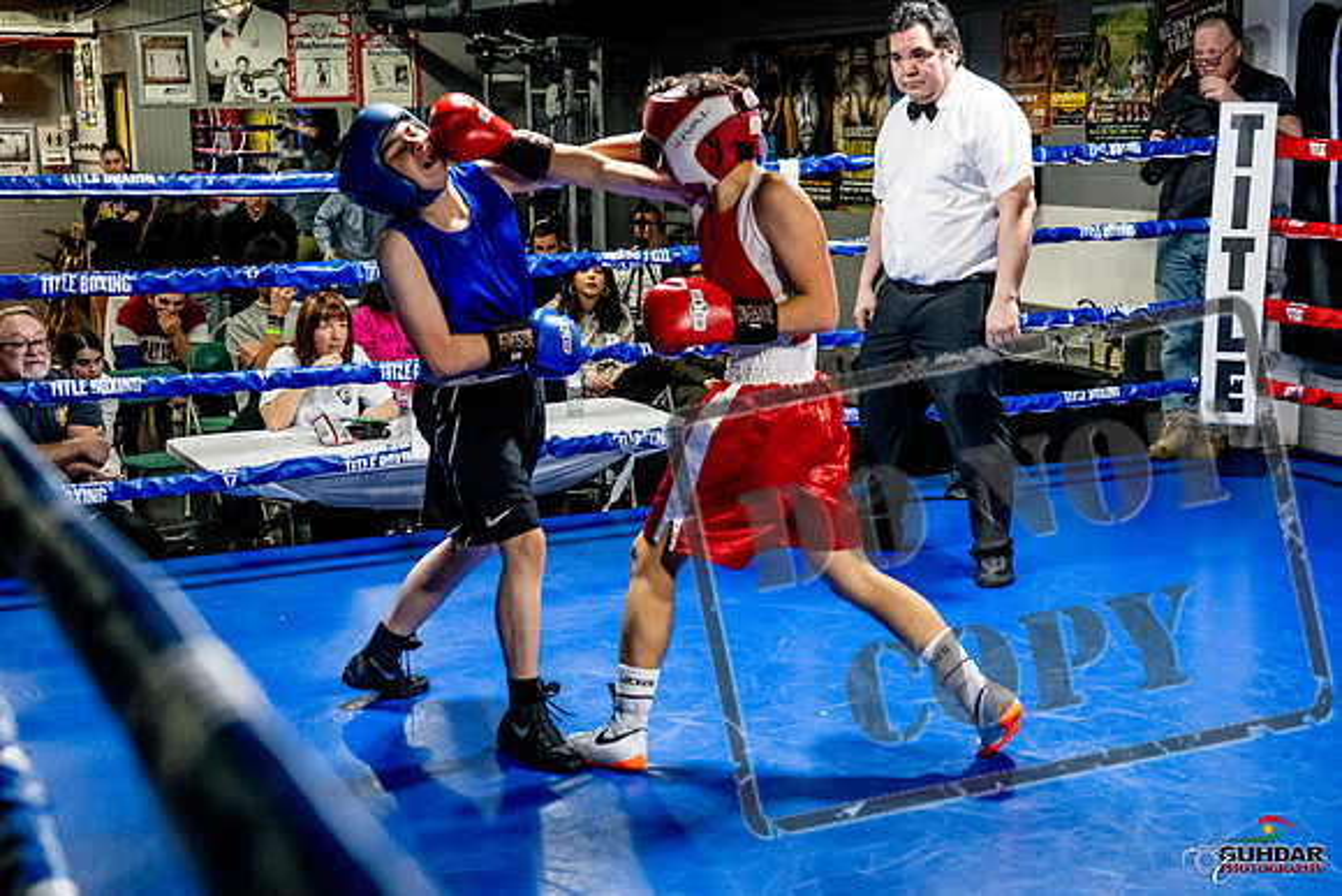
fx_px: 1939
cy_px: 448
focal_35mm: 52
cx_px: 671
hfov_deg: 38.2
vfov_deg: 26.0
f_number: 2.8
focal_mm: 35
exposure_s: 1/800
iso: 5000
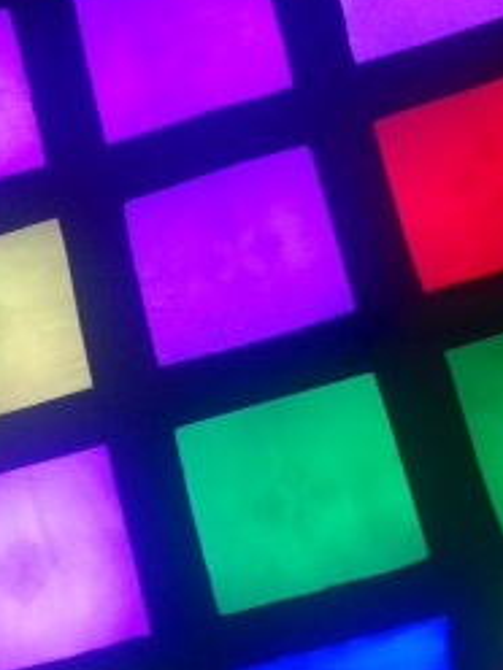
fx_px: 1647
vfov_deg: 22.4
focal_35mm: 85
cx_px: 206
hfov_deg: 17.4
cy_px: 608
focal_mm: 4.12
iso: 200
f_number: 2.4
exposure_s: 1/20
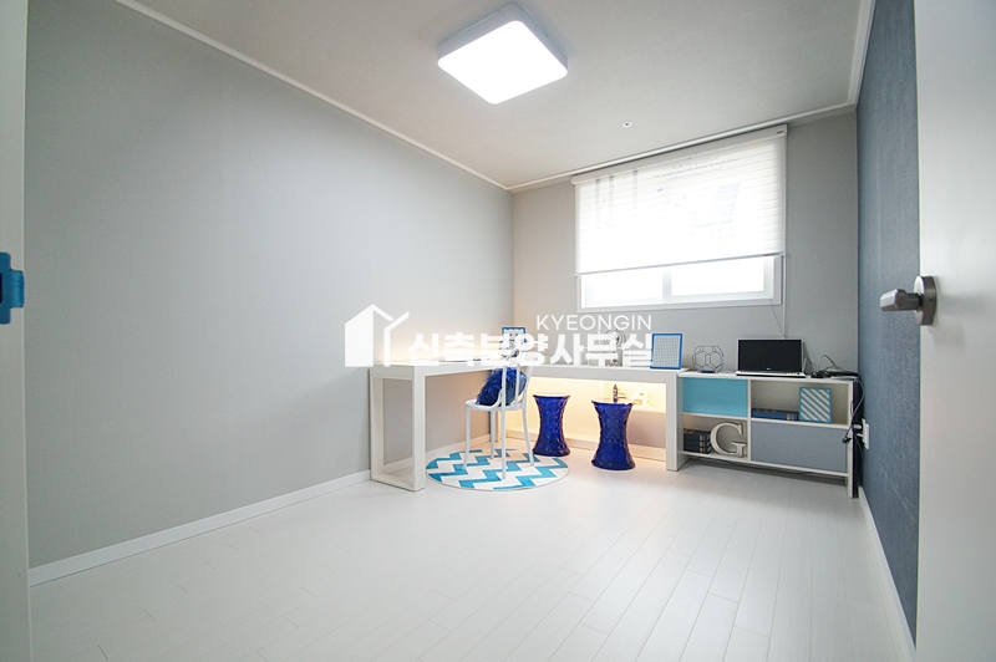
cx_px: 498
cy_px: 331
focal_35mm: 15
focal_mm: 10
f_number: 4
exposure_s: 1/160
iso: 800
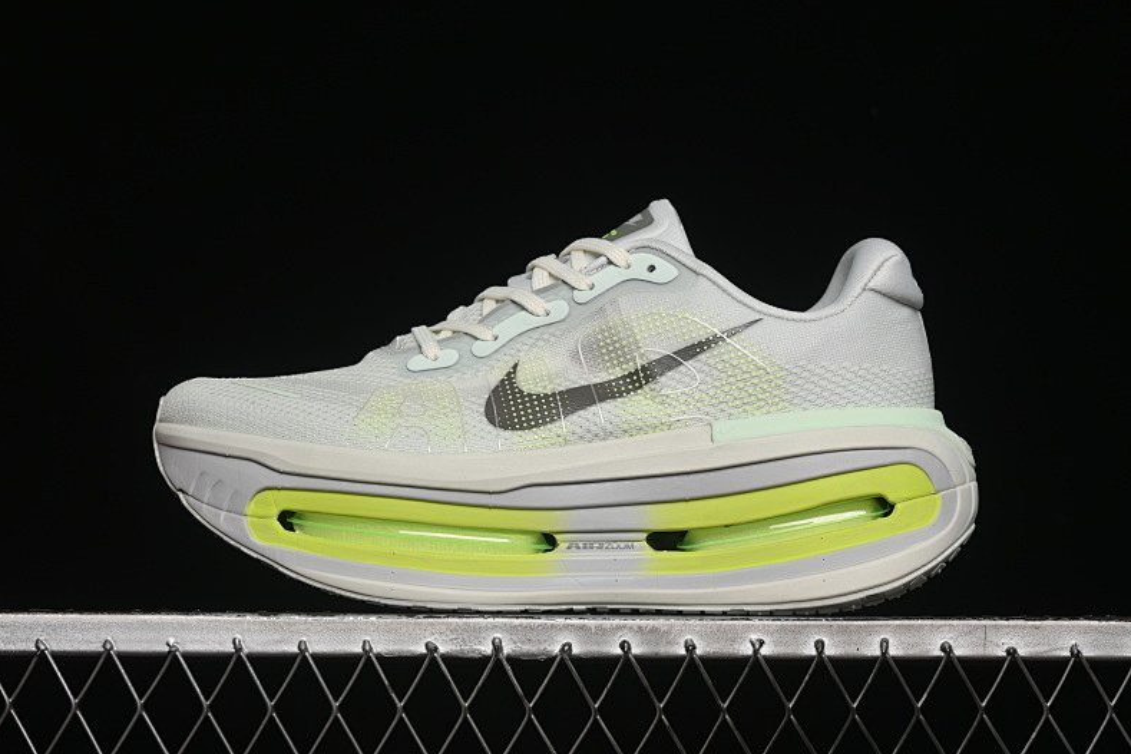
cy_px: 379
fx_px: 2387
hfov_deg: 26.7
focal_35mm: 76
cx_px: 569
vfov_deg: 17.9
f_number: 7.1
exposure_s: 1/60
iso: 160
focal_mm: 50
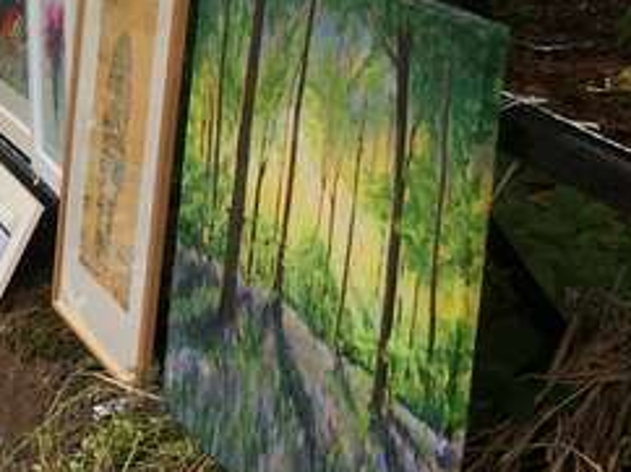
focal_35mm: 120
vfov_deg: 12.3
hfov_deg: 13.7
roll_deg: -0.9
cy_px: 263
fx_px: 2185
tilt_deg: -16.1
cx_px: -665
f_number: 2.2
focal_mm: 4.15
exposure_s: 1/396
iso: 25
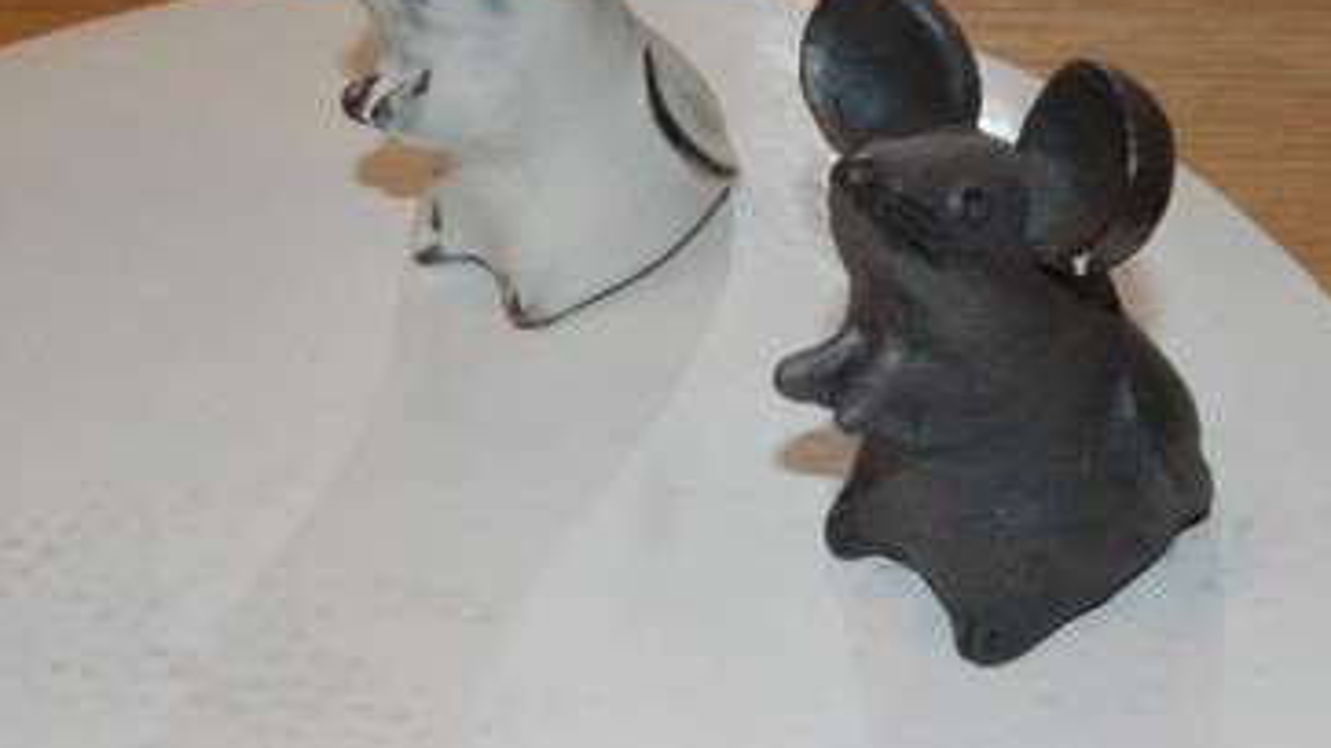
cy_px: 207
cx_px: 818
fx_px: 2611
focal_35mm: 74
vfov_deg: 16.2
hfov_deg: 28.5
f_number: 16
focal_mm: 38
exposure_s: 1/60
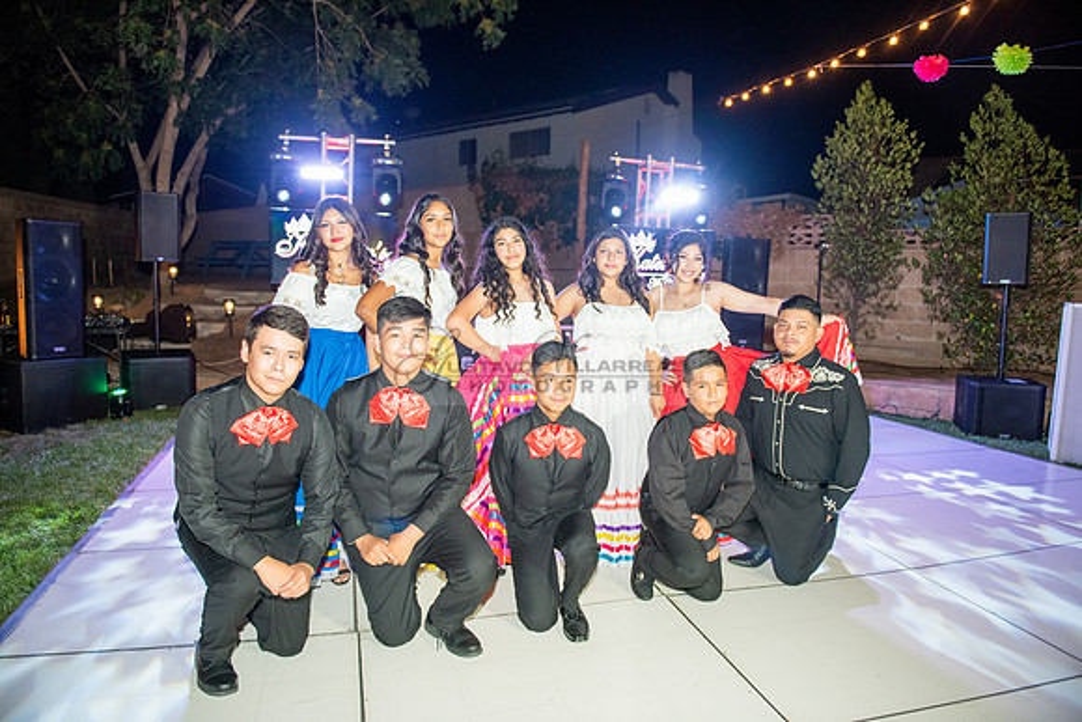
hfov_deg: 73.7
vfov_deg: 53.2
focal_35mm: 24
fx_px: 721
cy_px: 361
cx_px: 541
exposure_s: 1/100
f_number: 3.2
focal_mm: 24
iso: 1600
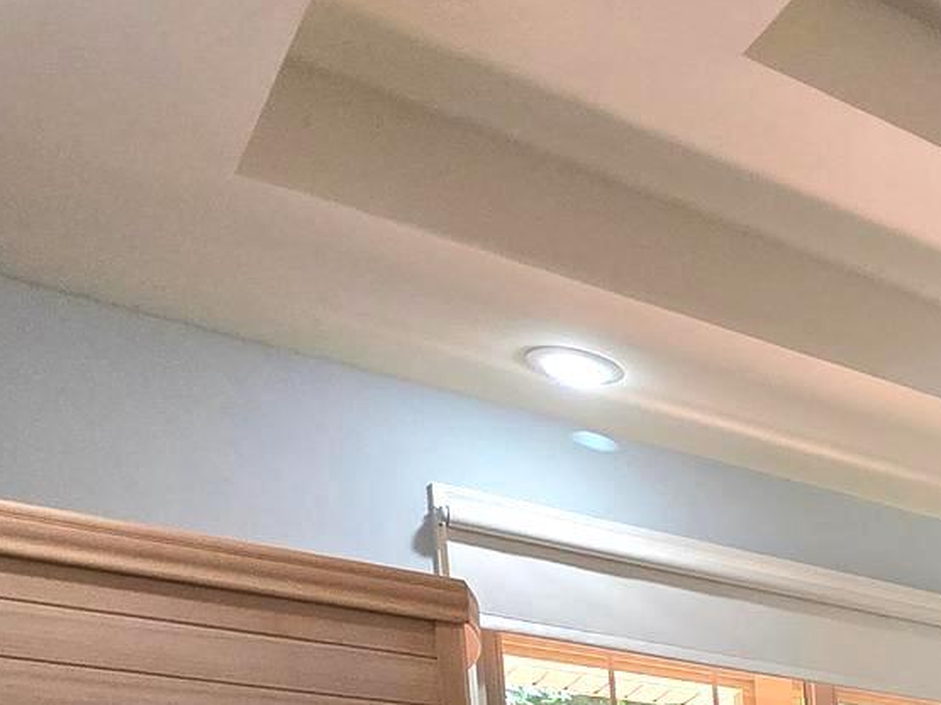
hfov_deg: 24.2
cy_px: 1132
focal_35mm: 48
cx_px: 1590
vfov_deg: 22.8
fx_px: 1305
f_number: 2.2
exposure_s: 1/60
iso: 200
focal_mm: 2.2
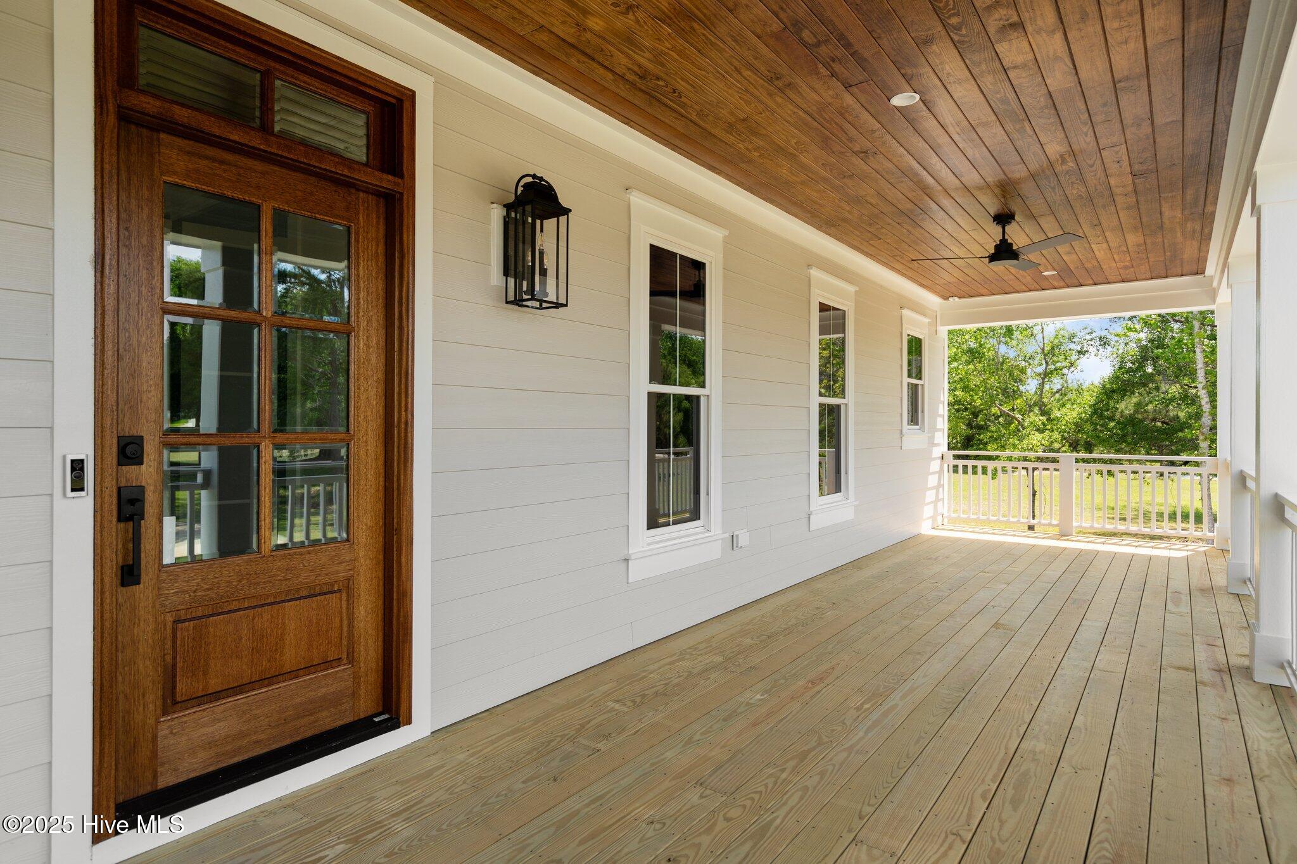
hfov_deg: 86.9
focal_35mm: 19
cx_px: 648
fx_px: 684
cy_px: 432
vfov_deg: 64.5
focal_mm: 19
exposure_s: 1/500
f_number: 4
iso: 200
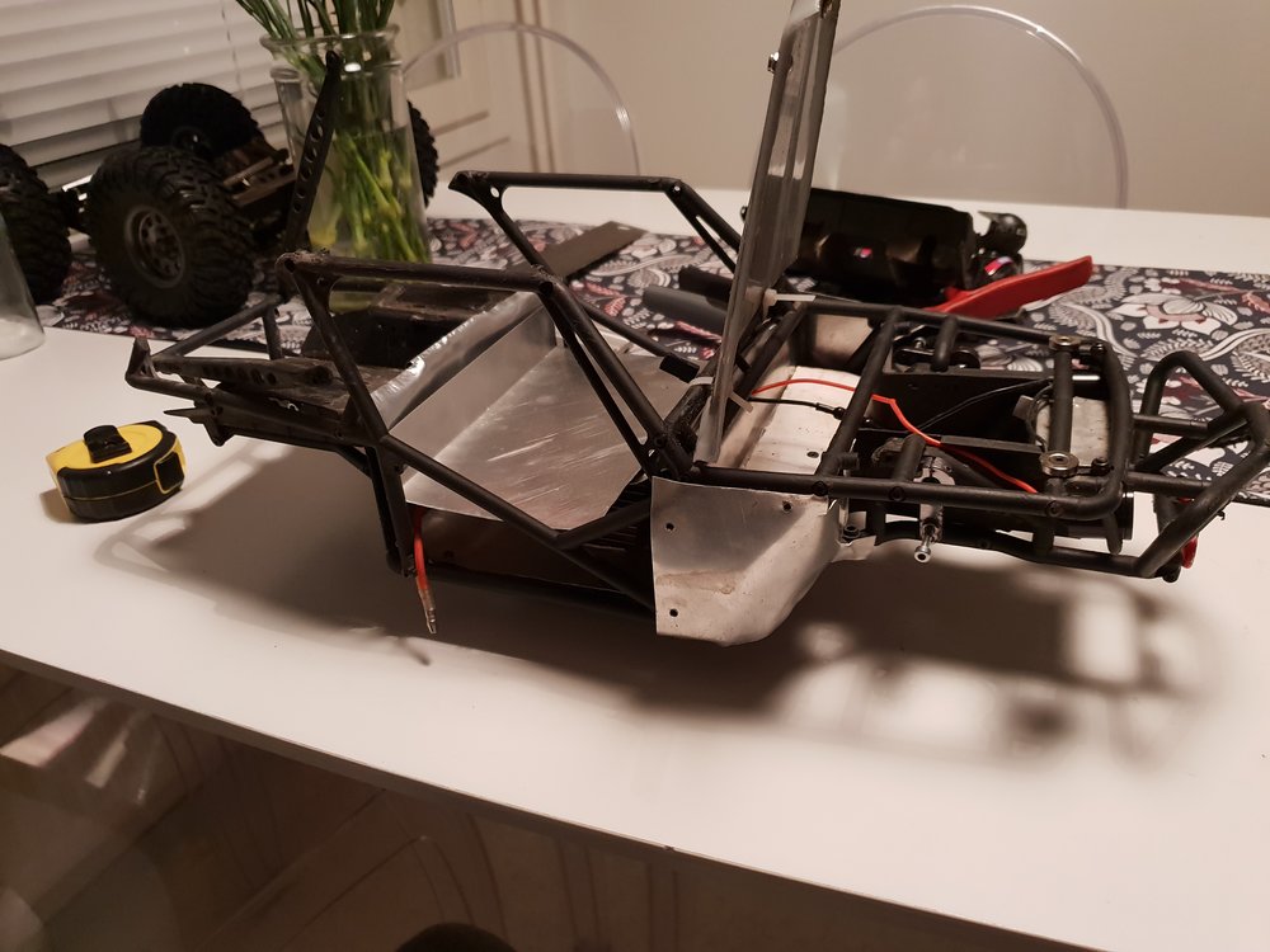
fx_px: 954
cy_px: 476
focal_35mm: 26
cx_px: 635
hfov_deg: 67.3
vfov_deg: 53.1
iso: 320
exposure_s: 1/25
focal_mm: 4.3
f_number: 1.5
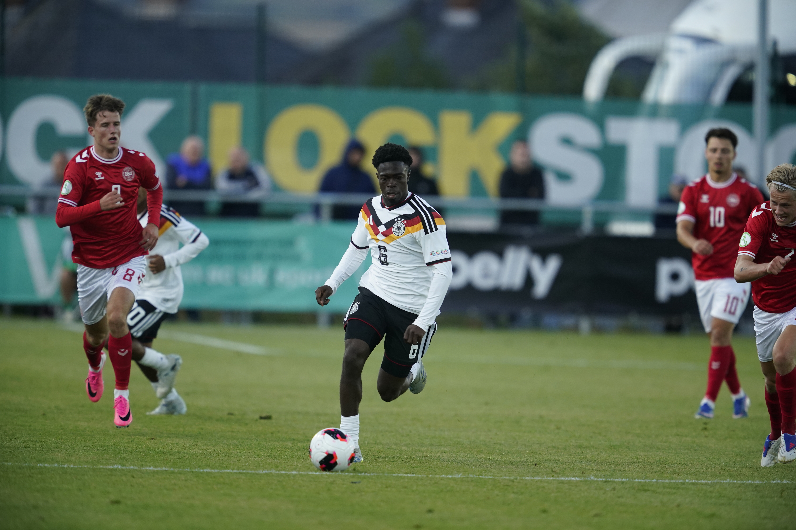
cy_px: 265
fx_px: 12381
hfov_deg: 3.7
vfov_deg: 2.5
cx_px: 398
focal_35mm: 560
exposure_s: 1/800
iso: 2000
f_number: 4
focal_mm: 560
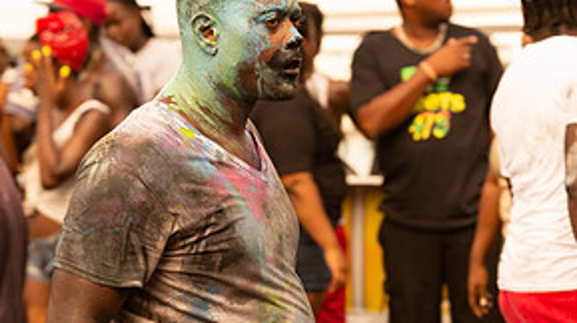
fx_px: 3042
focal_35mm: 199
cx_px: 294
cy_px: 207
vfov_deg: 6.1
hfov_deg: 10.8
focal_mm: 122
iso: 100
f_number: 5.6
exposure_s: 1/160
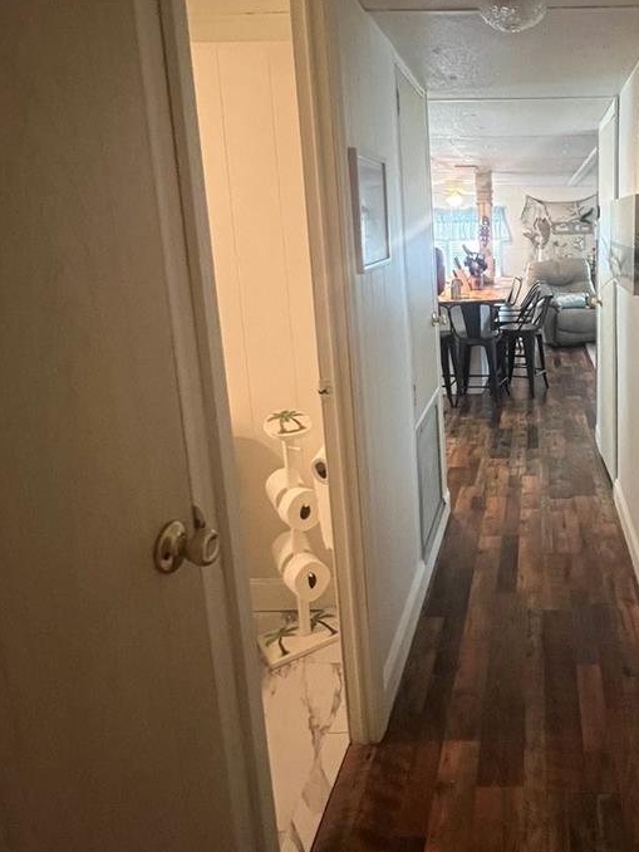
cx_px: 524
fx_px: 566
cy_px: 337
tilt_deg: -10.3
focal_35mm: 23
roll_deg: +1.0
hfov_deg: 54.3
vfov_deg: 73.0
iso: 800
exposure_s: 1/60
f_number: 1.8
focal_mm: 1.57
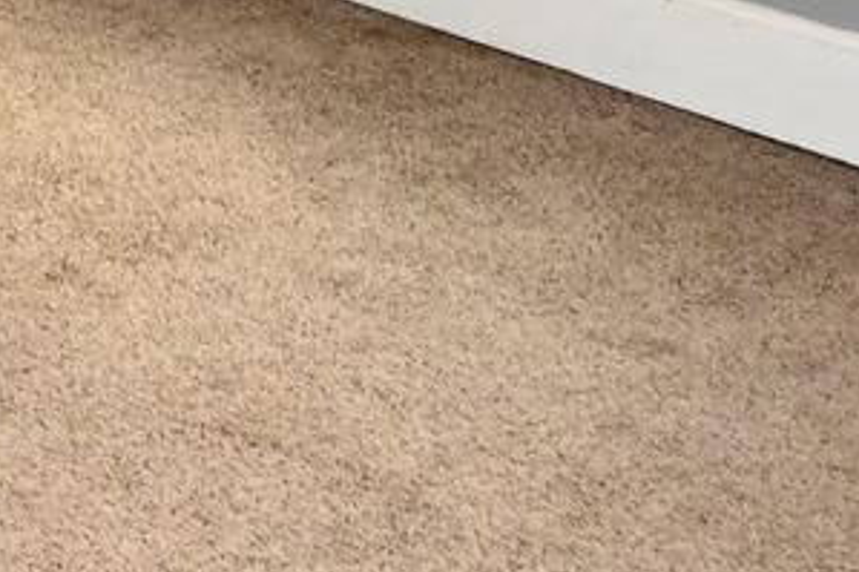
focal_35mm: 96
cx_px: -353
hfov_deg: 19.1
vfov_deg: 13.0
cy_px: -437
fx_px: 2289
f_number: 7.1
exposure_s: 1/125
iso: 4000
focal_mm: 14
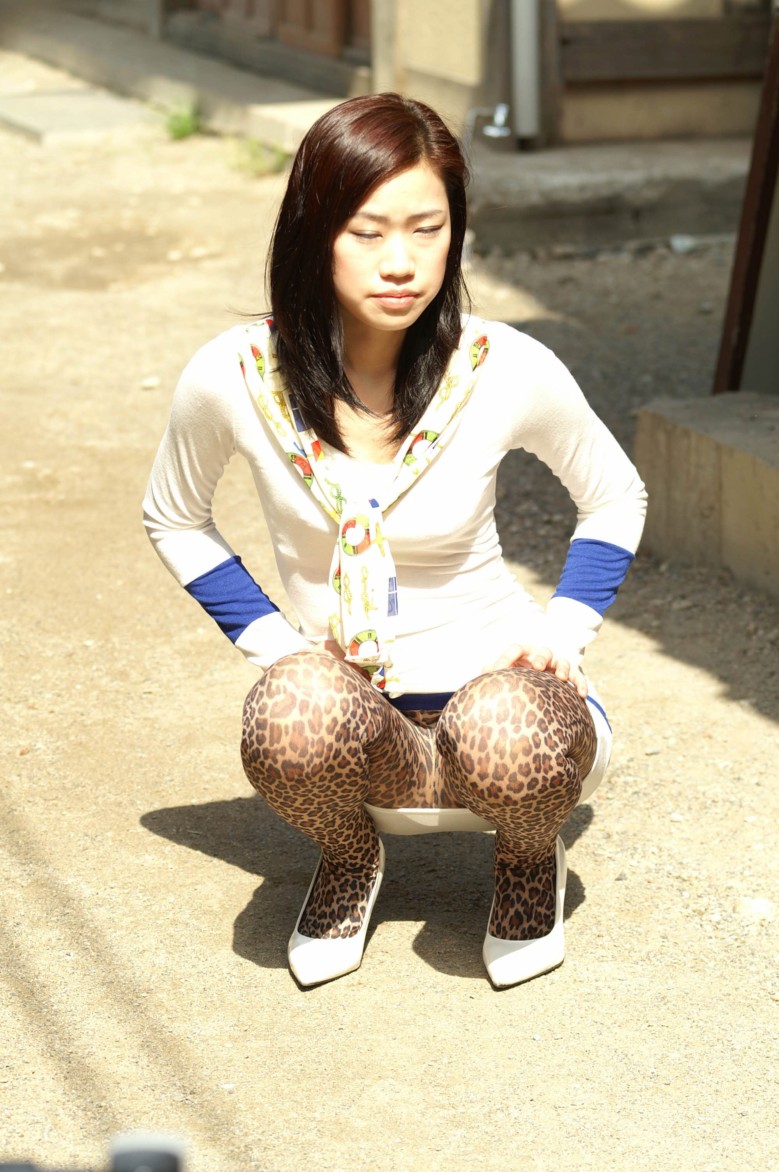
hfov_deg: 11.4
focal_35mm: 120
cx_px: 390
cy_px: 586
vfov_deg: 17.1
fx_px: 3902
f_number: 4.5
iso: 100
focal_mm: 80
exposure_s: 1/400
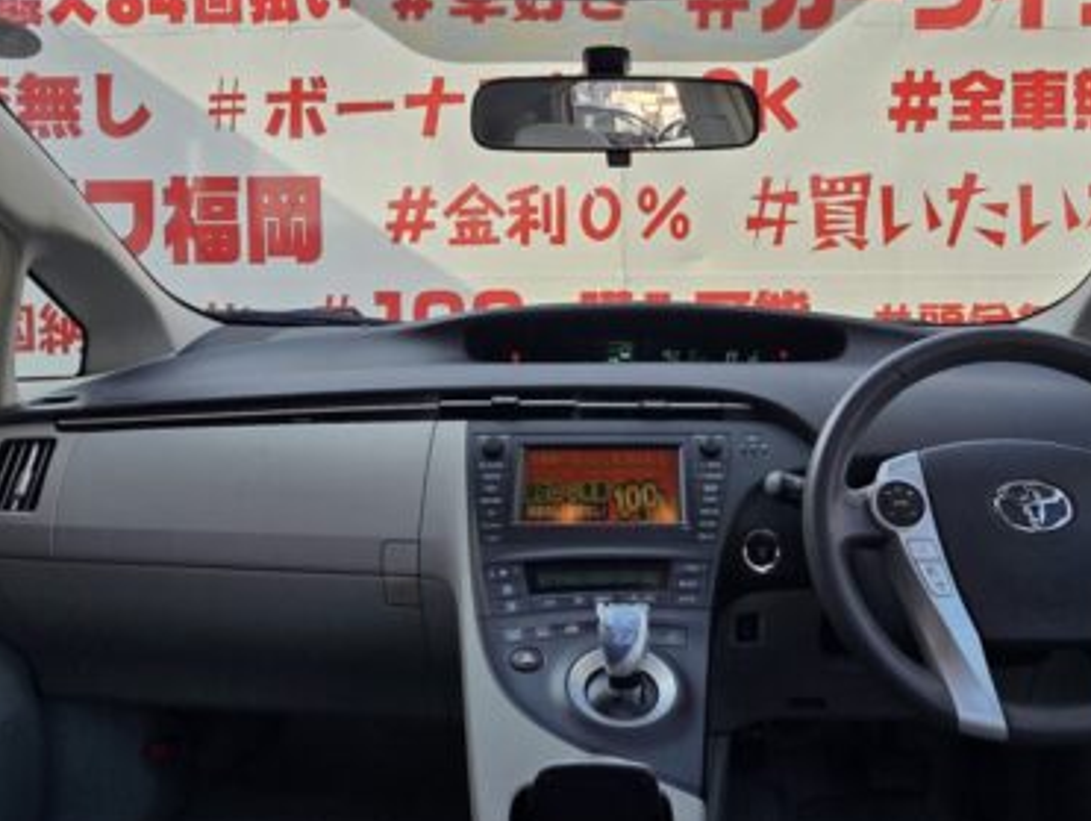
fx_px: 883
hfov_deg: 63.2
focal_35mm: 28
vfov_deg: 49.5
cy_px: 333
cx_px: 609
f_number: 2.2
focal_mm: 2.2
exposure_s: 1/322
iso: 50
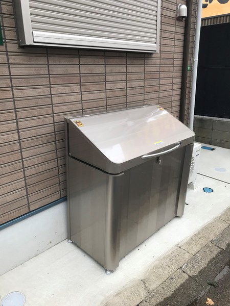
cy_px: 153
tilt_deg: -16.8
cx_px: 115
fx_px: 248
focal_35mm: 28
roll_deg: +3.1
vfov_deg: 63.4
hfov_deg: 49.7
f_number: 1.8
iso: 32
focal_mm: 3.99
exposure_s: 1/120
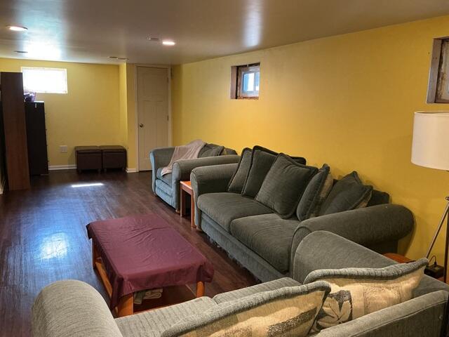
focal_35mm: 29
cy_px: 168
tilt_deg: -10.2
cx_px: 224
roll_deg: -1.6
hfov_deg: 61.7
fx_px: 376
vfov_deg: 48.2
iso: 200
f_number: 1.8
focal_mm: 3
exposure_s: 1/40
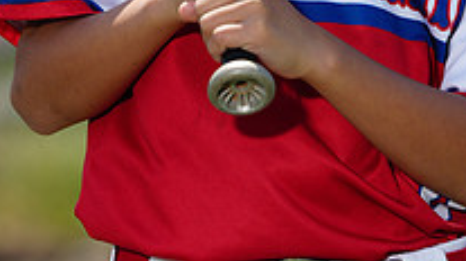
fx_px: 6753
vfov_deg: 2.2
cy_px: -256
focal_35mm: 547
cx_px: 323
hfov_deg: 4.0
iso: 50
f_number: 5
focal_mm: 186
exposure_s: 1/250
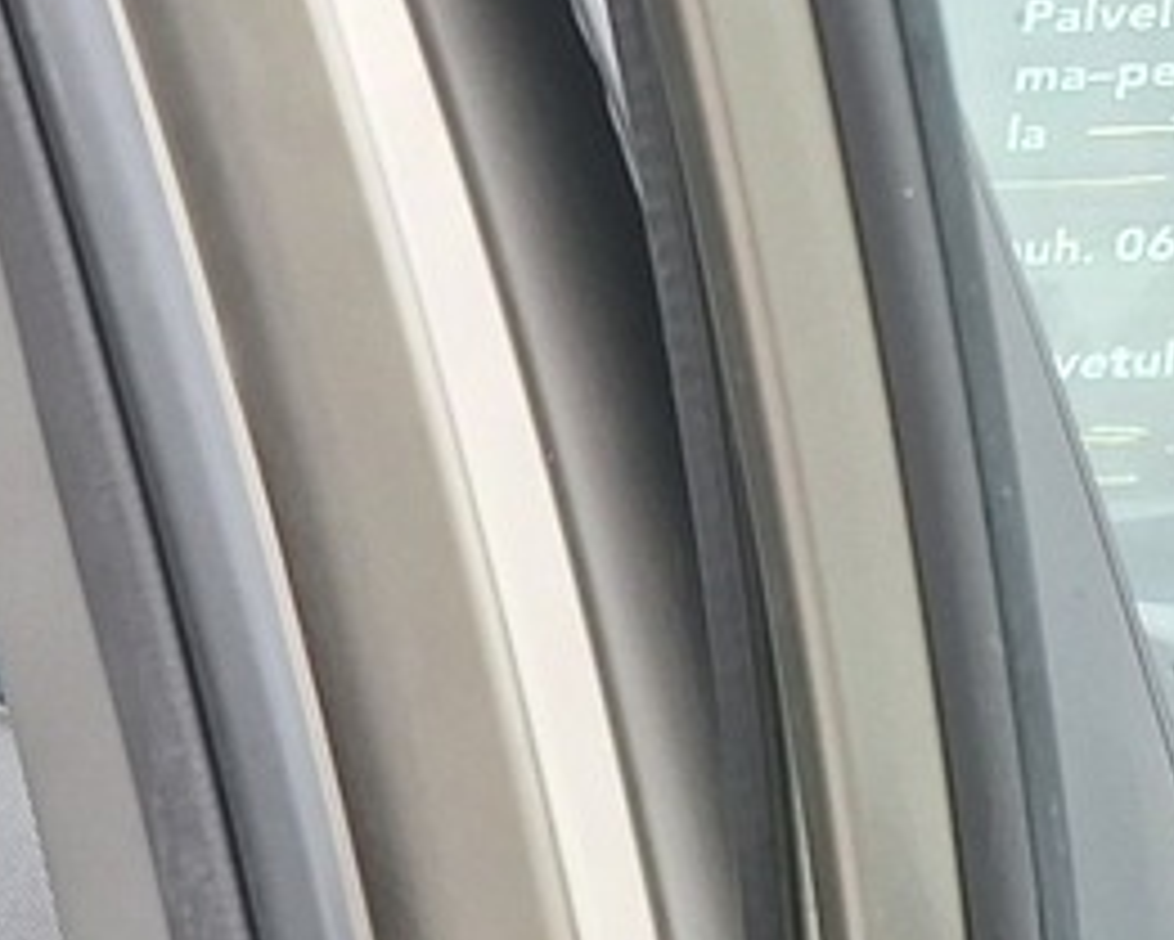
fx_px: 4310
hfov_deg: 11.4
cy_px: 1655
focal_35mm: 124
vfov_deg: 11.6
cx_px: -2038
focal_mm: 5.54
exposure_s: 1/136
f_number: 1.8
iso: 40
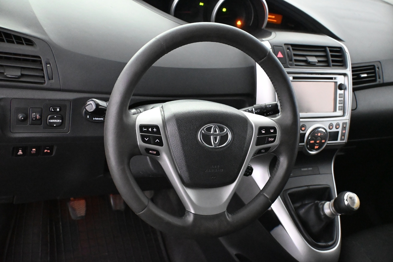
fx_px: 475
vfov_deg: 30.8
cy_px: 131
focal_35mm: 44
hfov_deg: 45.0
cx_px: 196
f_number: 4.8
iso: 10000
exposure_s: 1/60
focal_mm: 29
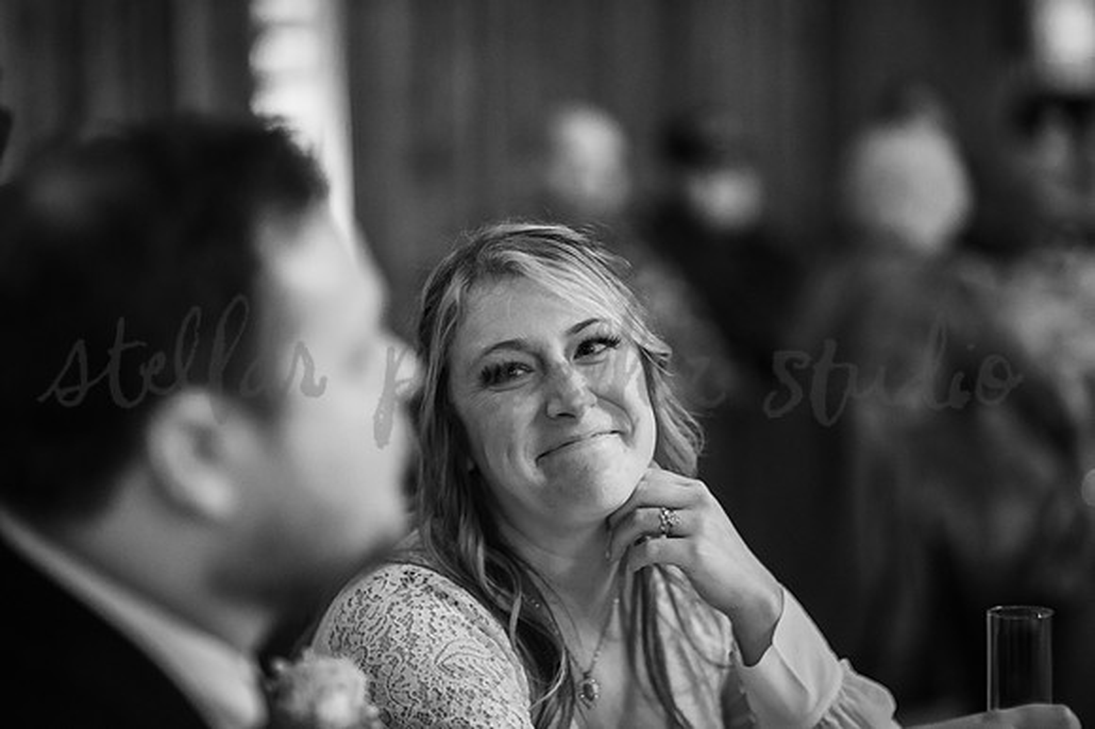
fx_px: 2651
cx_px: 548
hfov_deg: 23.3
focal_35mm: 87
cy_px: 364
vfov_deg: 15.7
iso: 2500
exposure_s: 1/200
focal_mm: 85
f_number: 1.4
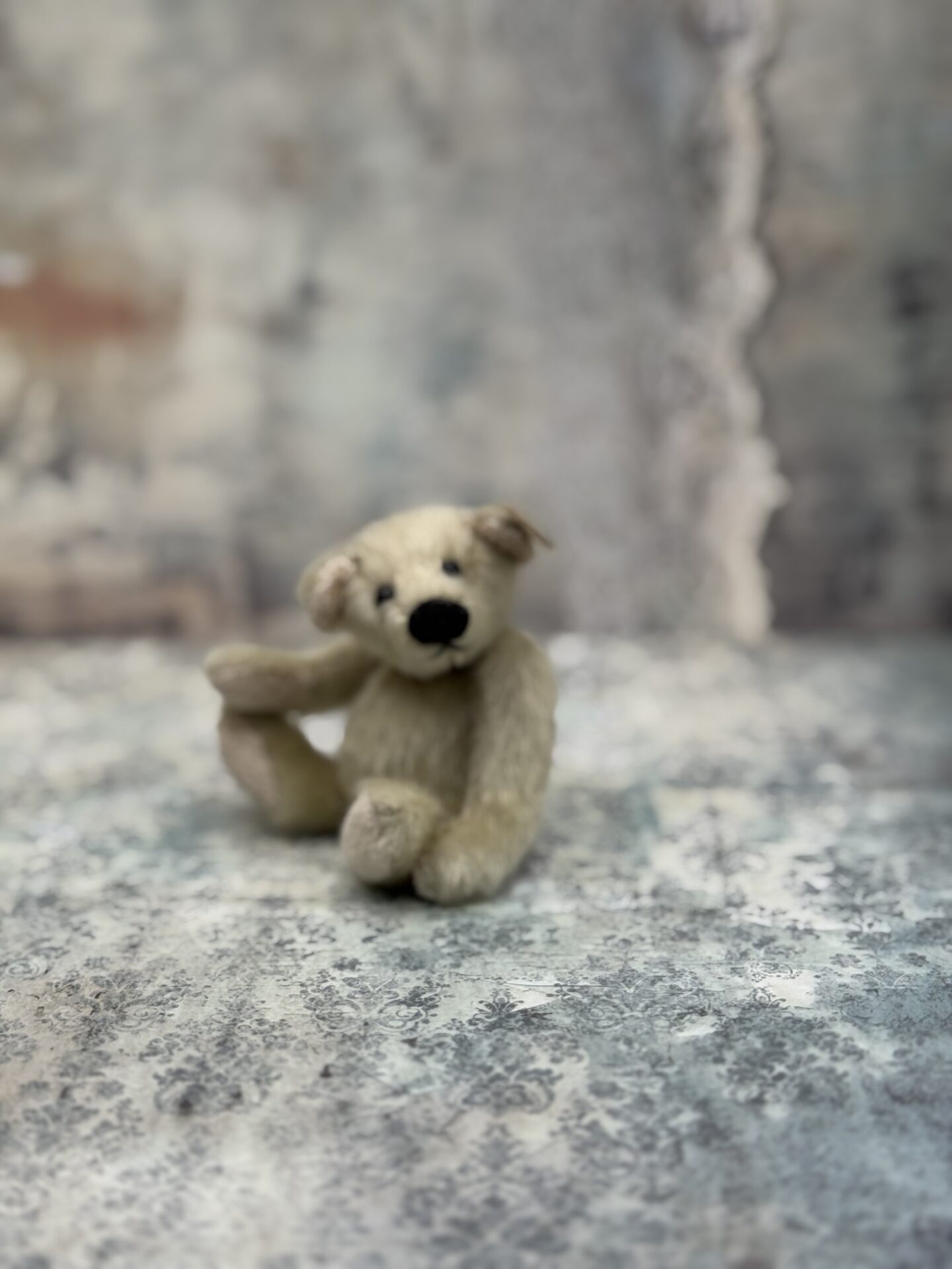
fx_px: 1760
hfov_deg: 30.3
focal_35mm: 48
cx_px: 476
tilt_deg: -16.6
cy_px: 634
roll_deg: +1.3
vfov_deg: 39.7
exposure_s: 1/141
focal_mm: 6.76
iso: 50
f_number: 1.78
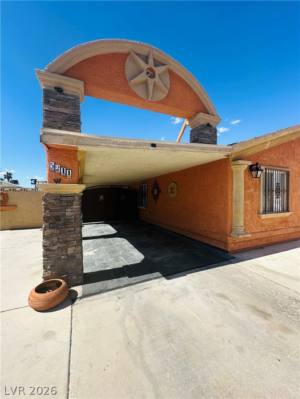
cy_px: 200
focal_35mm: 14
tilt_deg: -1.8
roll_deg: -0.4
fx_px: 162
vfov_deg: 102.1
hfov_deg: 85.7
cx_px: 150
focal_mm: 2.22
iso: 40
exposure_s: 1/963
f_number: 2.2
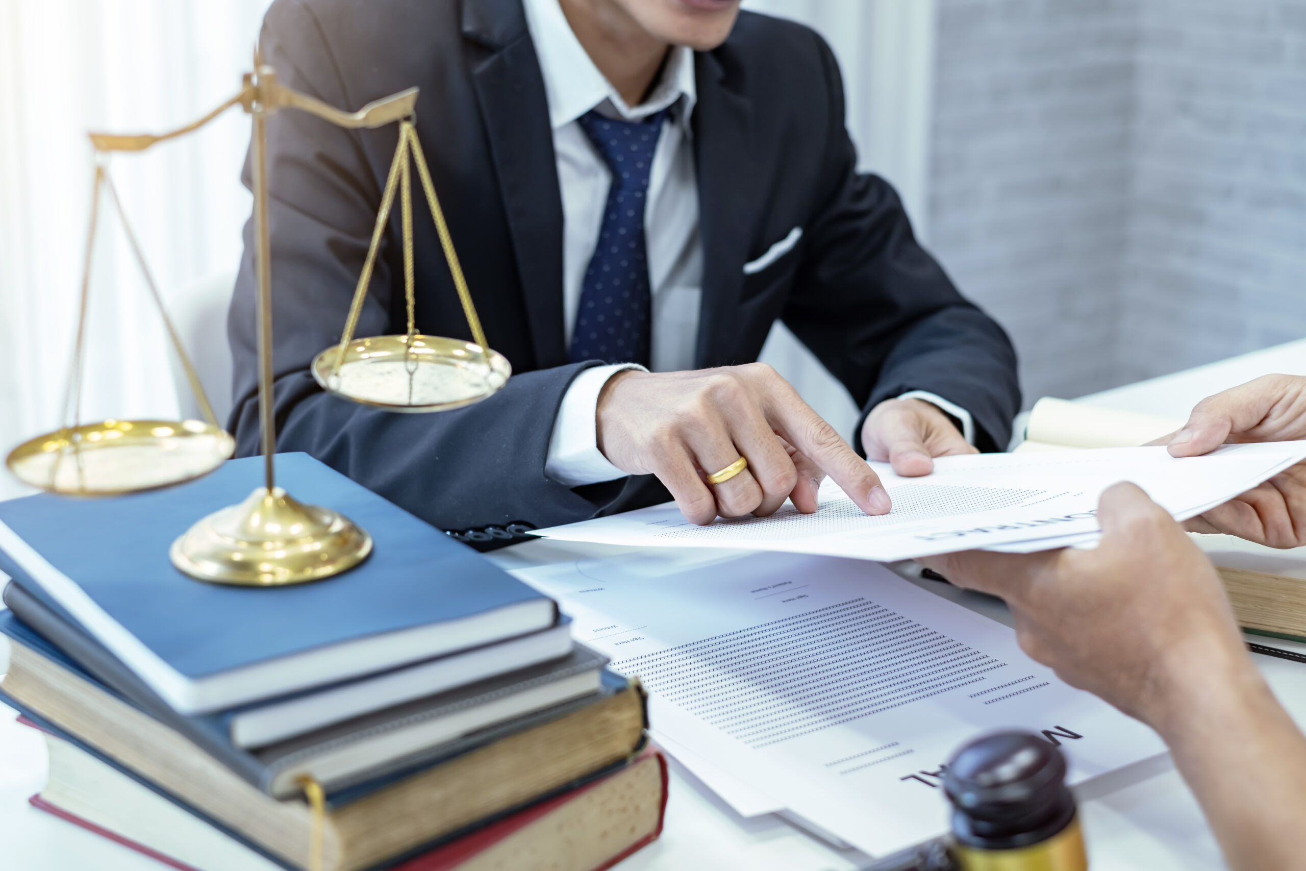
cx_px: 653
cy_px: 436
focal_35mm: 53
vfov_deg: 25.5
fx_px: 1923
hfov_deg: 37.5
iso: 320
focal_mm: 35
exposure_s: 1/125
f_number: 2.5
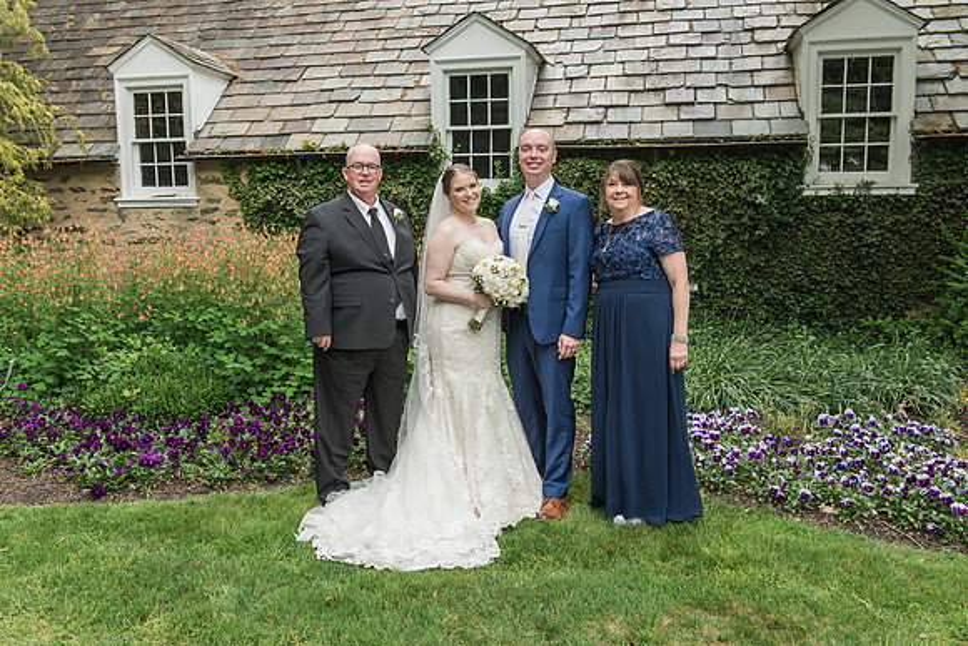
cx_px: 477
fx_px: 882
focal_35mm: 33
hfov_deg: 57.5
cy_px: 323
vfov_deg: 40.2
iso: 500
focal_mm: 32
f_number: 5.6
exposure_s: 1/160
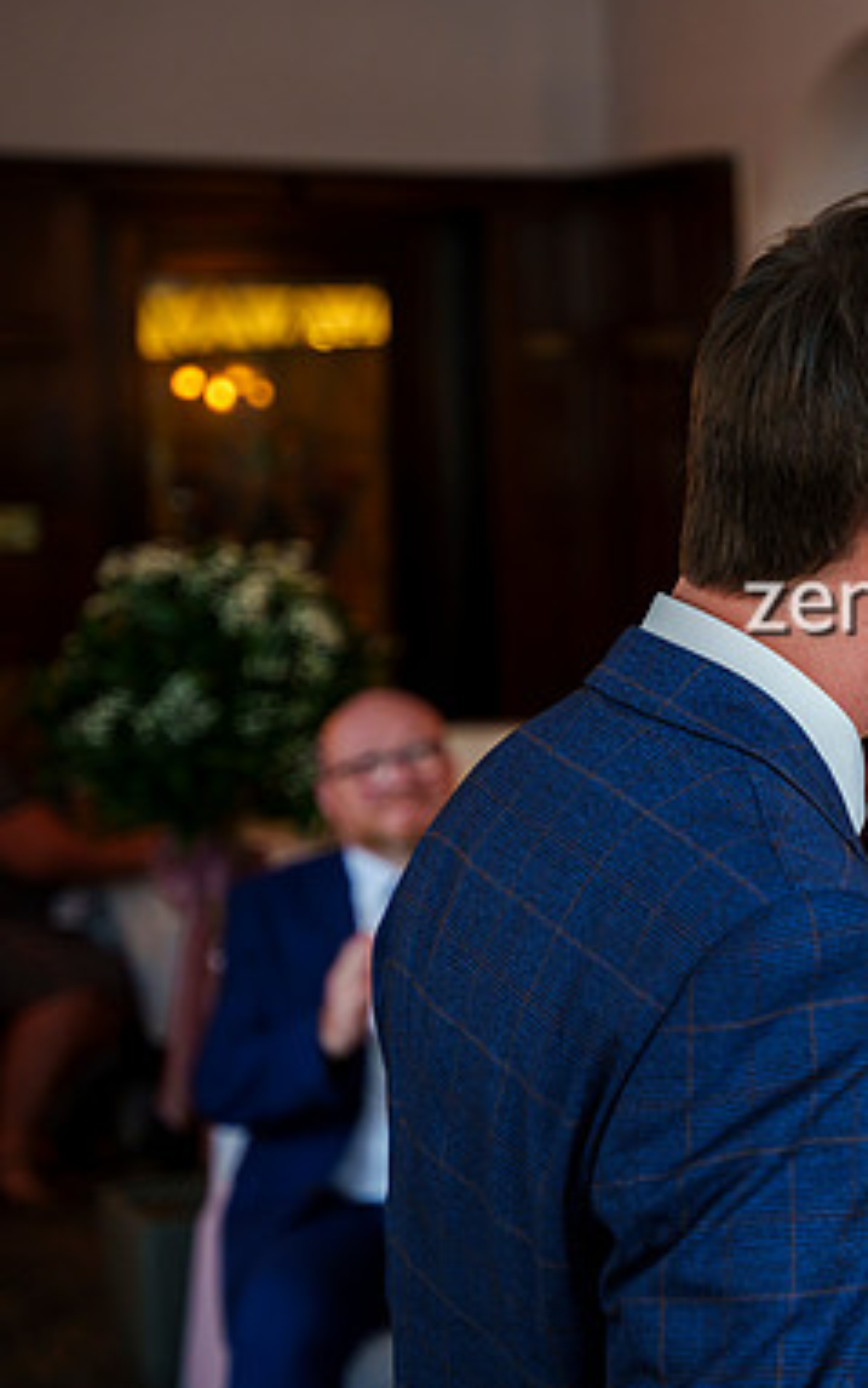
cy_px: 692
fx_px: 3631
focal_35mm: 96
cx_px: 995
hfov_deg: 13.3
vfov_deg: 21.6
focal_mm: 62
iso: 800
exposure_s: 1/160
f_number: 3.5
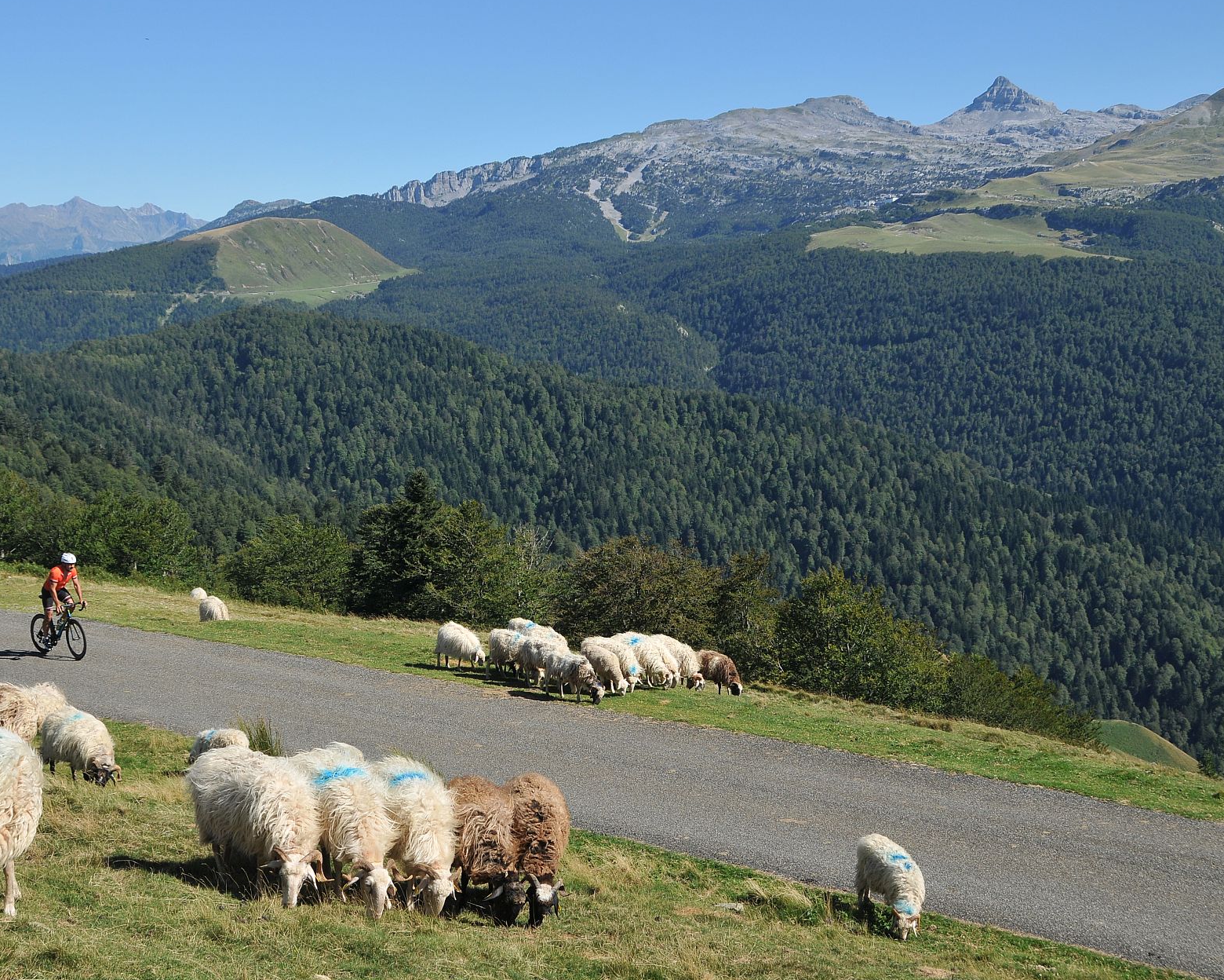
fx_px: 1630
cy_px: 490
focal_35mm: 45
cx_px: 513
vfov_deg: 33.4
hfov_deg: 41.0
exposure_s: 1/500
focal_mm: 26
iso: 200
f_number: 8
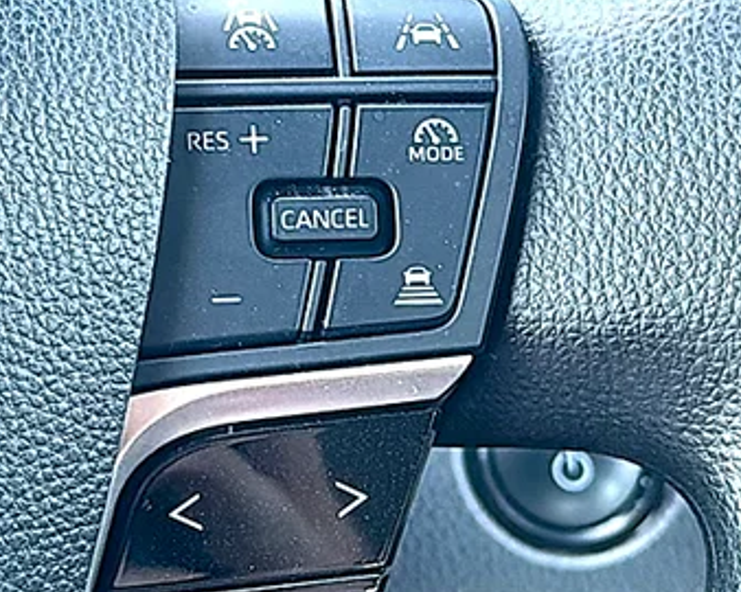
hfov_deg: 21.0
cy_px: 304
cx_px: 401
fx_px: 1995
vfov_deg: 16.9
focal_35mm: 91
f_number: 1.78
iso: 50
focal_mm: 6.86
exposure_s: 1/52
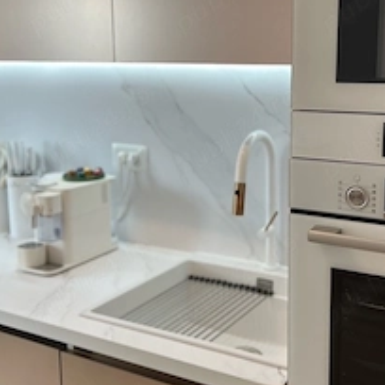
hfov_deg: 36.9
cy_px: 157
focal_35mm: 45
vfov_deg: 37.4
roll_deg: +0.0
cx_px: 274
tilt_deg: -8.6
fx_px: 566
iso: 40
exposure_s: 1/100
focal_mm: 5.7
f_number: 1.5
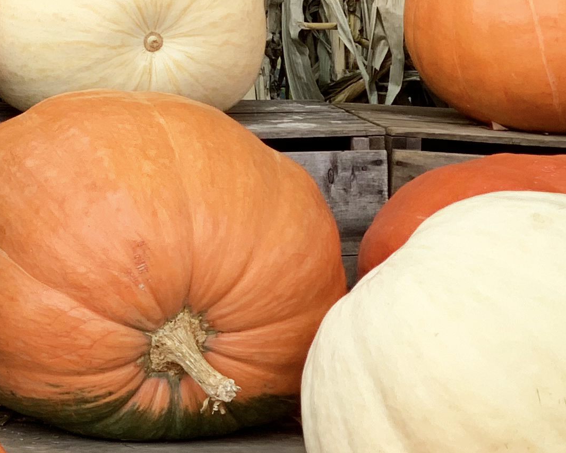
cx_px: -351
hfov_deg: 9.7
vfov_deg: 7.9
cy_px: -212
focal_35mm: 192
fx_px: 3217
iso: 20
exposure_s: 1/122
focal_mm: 6
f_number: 2.4
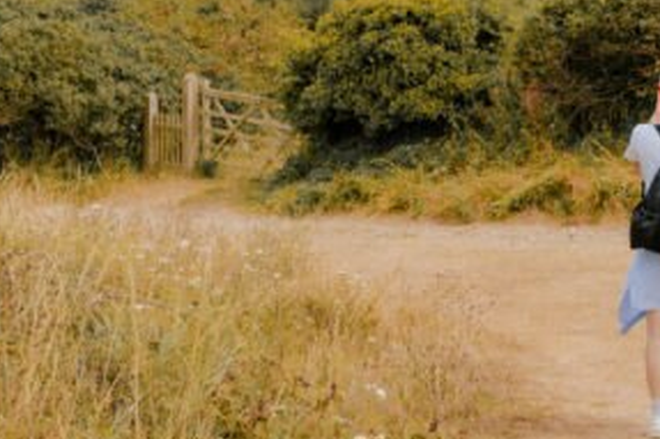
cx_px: 665
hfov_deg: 16.3
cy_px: -23
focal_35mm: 123
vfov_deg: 11.0
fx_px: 2254
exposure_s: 1/200
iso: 110
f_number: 11
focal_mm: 46
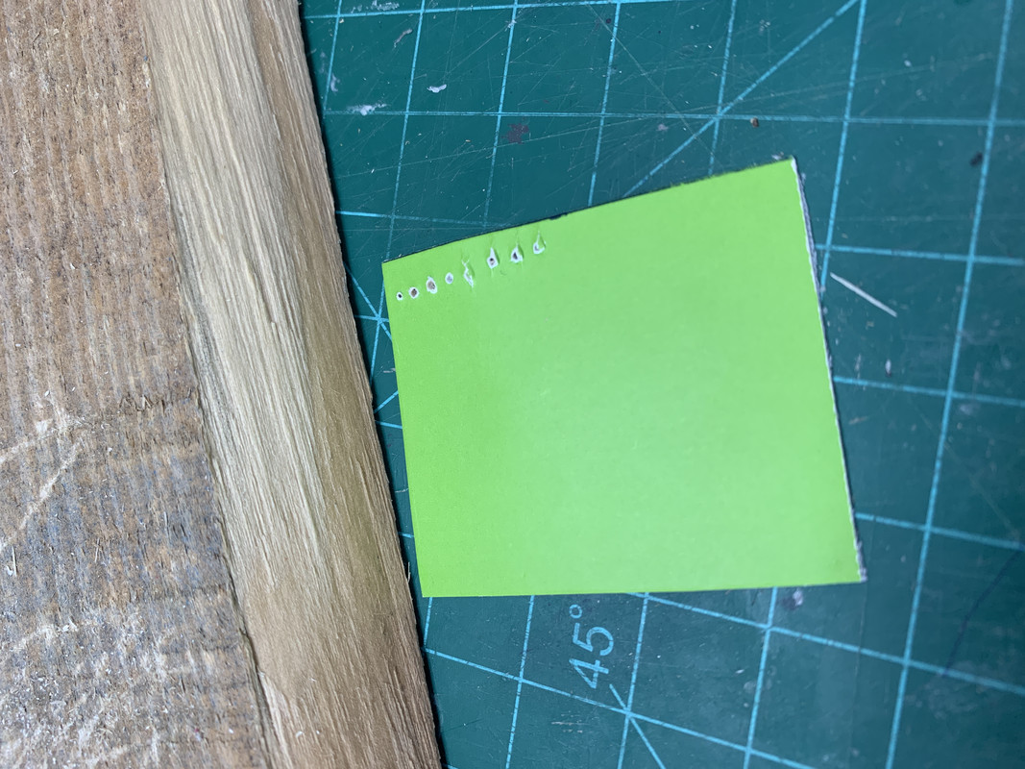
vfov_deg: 53.1
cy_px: 384
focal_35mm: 26
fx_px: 770
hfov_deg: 67.3
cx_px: 512
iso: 80
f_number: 1.8
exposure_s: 1/121
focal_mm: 4.25
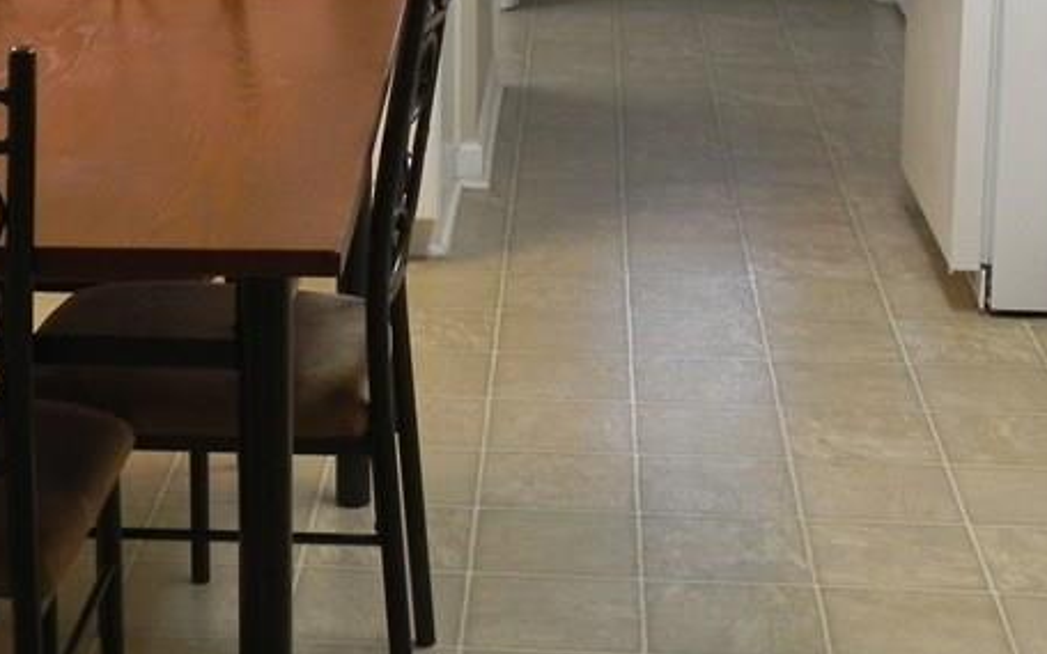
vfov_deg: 14.5
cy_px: -60
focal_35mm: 88
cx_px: 298
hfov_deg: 23.4
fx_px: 2511
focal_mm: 6.6
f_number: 3.2
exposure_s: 1/30
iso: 266
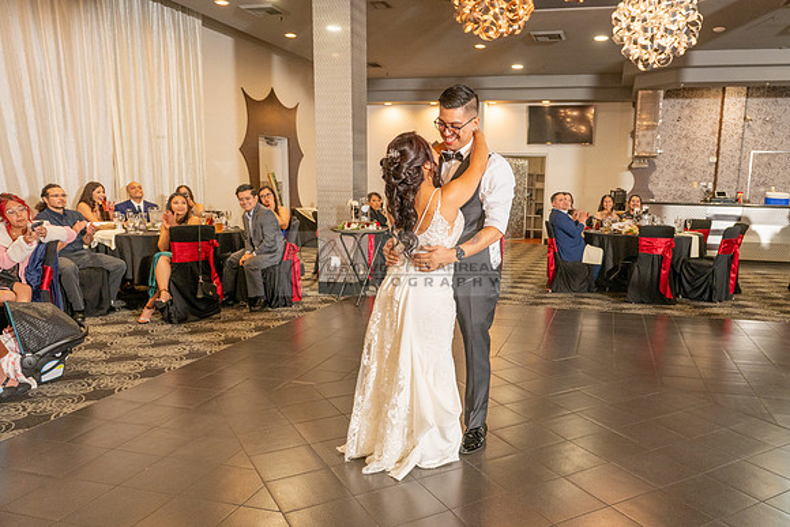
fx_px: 609
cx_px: 456
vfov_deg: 46.7
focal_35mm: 28
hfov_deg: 65.6
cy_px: 305
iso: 800
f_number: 4.5
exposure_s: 1/125
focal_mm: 24
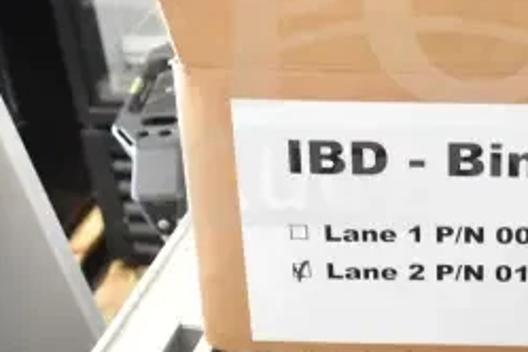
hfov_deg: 25.8
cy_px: 60
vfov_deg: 17.5
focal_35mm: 77
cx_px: 413
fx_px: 1133
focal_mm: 21
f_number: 3.8
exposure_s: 1/30
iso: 2500
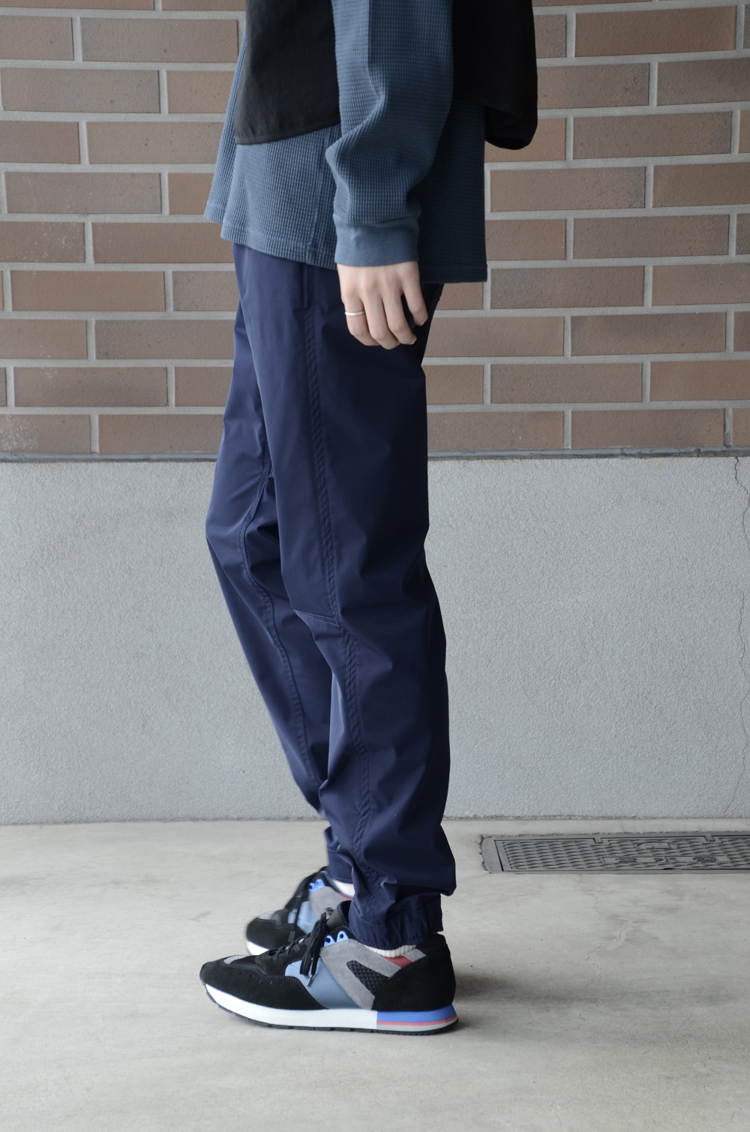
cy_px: 566
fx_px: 2447
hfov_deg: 17.4
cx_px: 375
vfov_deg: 26.0
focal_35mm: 78
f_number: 5.6
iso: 320
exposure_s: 1/125
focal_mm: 52
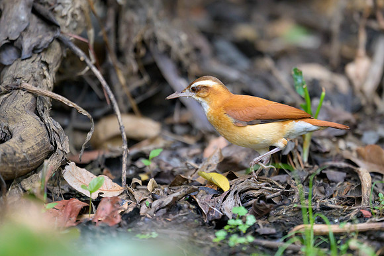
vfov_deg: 1.9
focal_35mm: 713
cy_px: 93
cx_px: 241
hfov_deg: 2.9
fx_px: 7608
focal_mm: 560
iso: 3200
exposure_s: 1/1000
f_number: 4
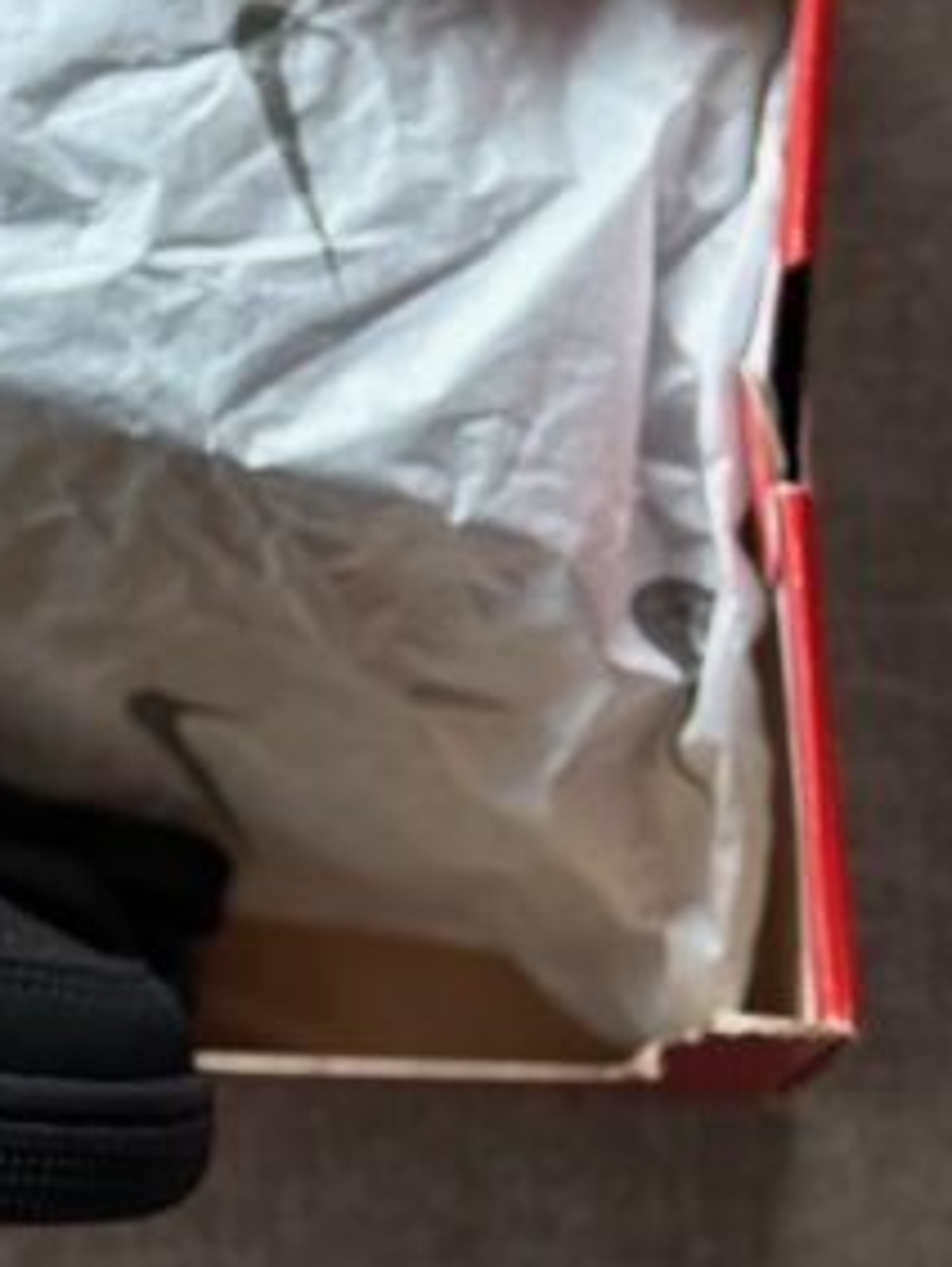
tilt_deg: -82.0
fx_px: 4979
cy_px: 804
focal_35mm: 136
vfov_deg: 14.5
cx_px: -211
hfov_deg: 10.7
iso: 100
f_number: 1.78
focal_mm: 6.76
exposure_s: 1/67
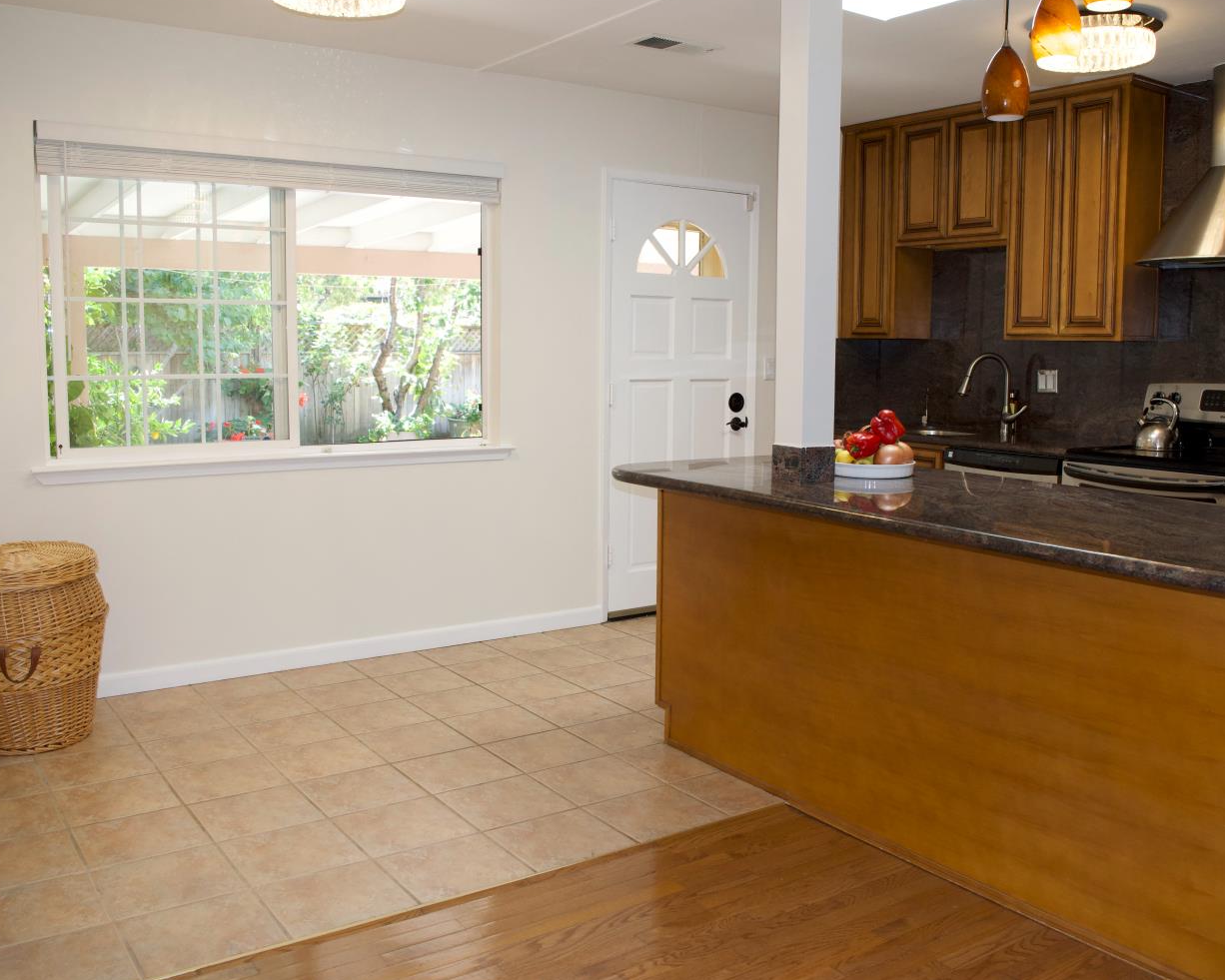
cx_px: 669
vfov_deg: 47.1
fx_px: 1124
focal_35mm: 31
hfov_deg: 57.1
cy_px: 485
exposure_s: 1/125
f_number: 5.6
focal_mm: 18
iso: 720
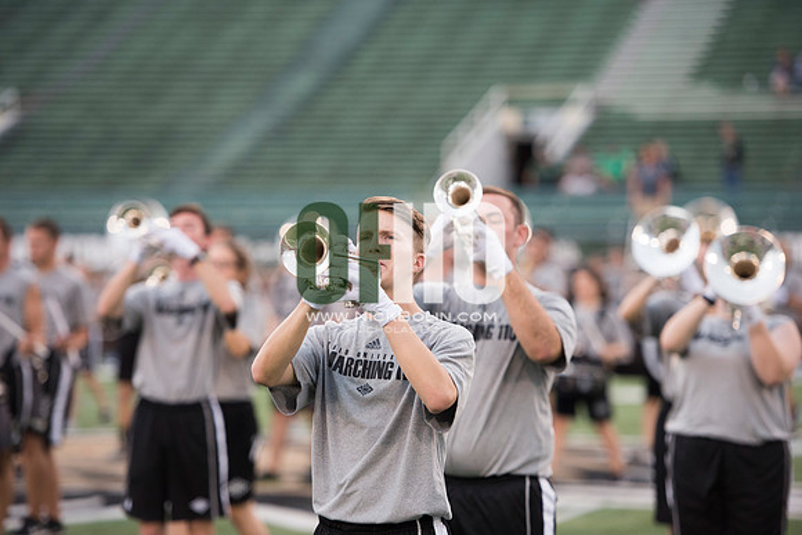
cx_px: 401
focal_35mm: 160
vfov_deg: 8.6
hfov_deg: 12.8
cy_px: 268
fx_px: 3565
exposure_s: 1/1250
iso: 1000
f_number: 2.8
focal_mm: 160
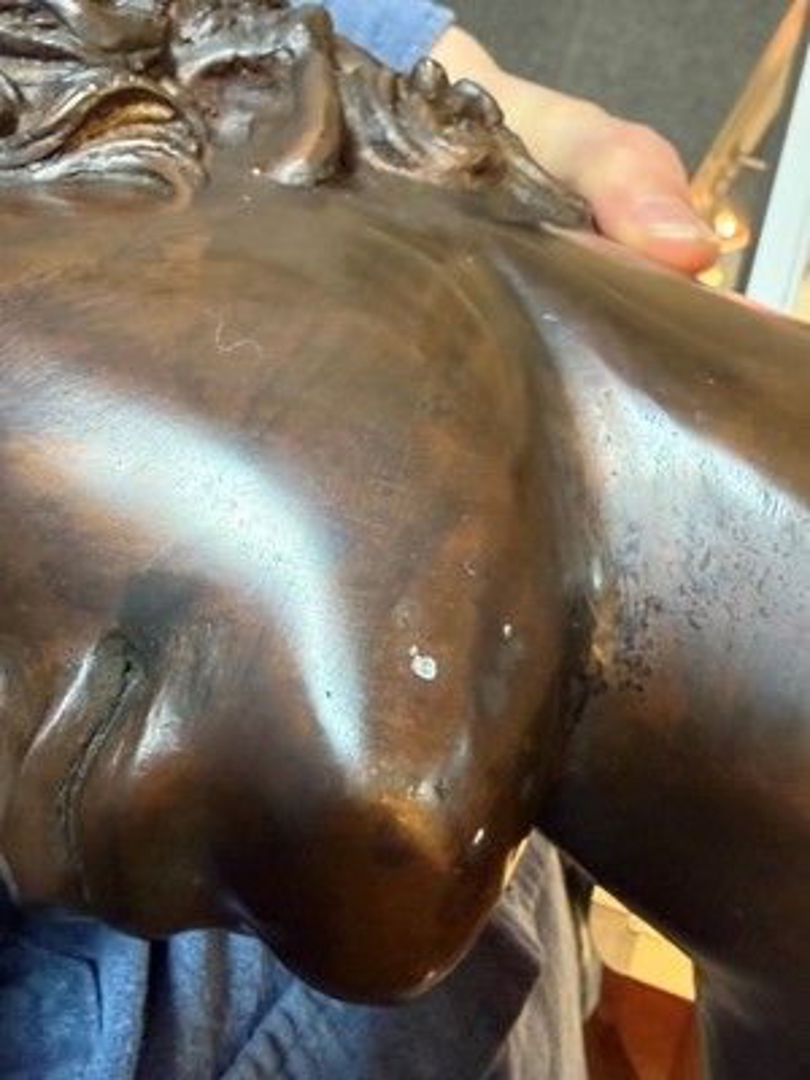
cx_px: 405
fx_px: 811
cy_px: 540
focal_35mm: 26
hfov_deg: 53.1
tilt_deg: -77.9
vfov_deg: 67.3
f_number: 2.2
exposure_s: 1/50
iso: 320
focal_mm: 2.22
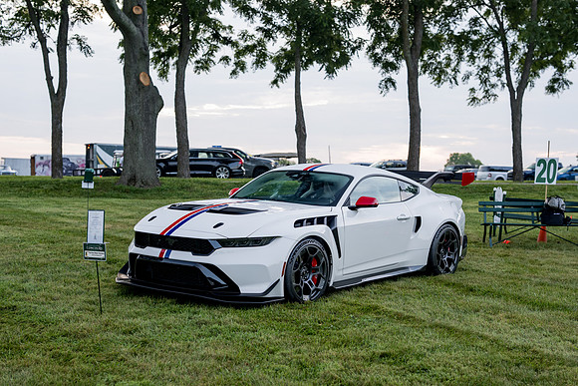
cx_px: 303
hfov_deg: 36.8
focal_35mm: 54
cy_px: 208
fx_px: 868
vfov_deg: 25.0
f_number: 3.2
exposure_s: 1/160
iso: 500
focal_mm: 50
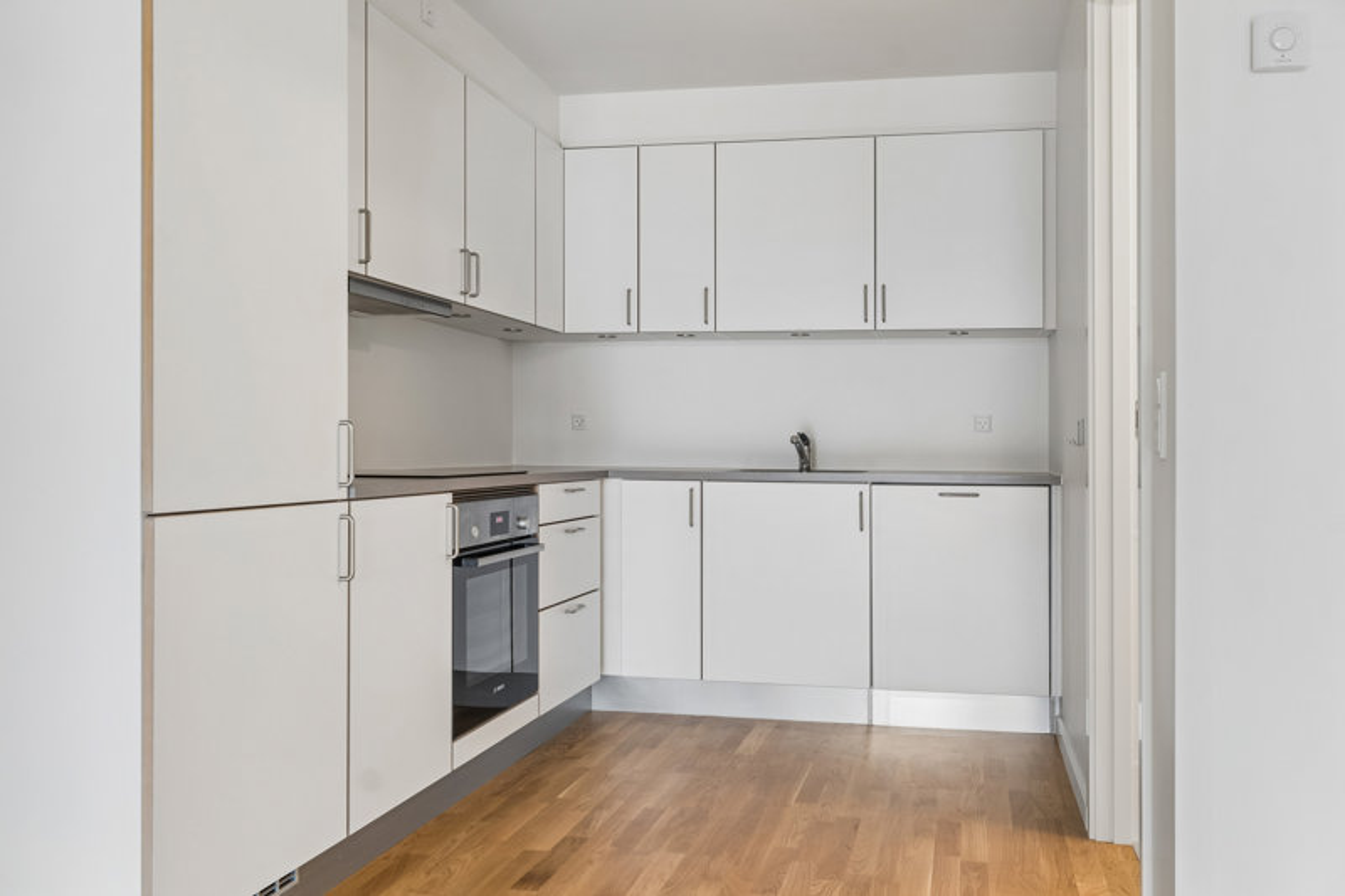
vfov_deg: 44.6
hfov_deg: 63.2
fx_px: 1093
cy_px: 448
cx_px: 672
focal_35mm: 29
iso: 200
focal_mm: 19.5
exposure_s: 1.3
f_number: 8
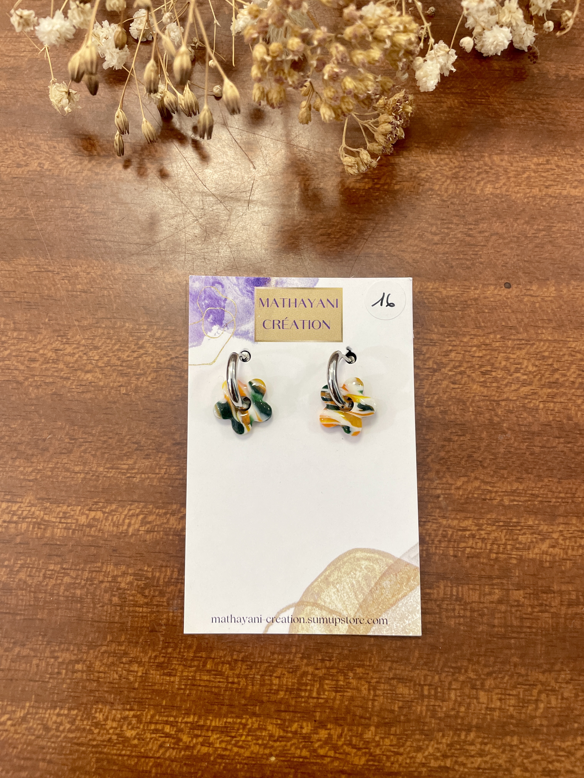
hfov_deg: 53.1
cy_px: 389
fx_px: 585
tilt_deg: -80.2
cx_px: 292
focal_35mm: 26
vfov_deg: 67.3
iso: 80
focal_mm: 4.2
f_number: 1.6
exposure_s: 1/100
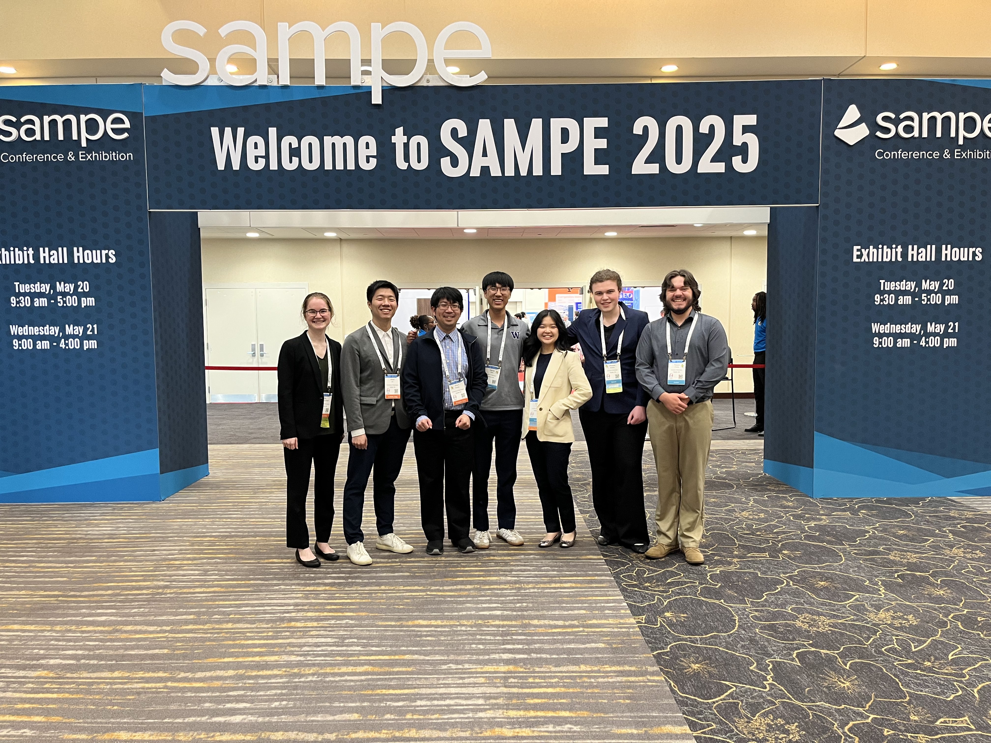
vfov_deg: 53.1
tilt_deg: -4.5
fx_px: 744
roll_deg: +0.3
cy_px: 372
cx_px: 496
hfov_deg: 67.3
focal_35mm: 26
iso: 100
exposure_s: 1/60
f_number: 1.6
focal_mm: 5.1
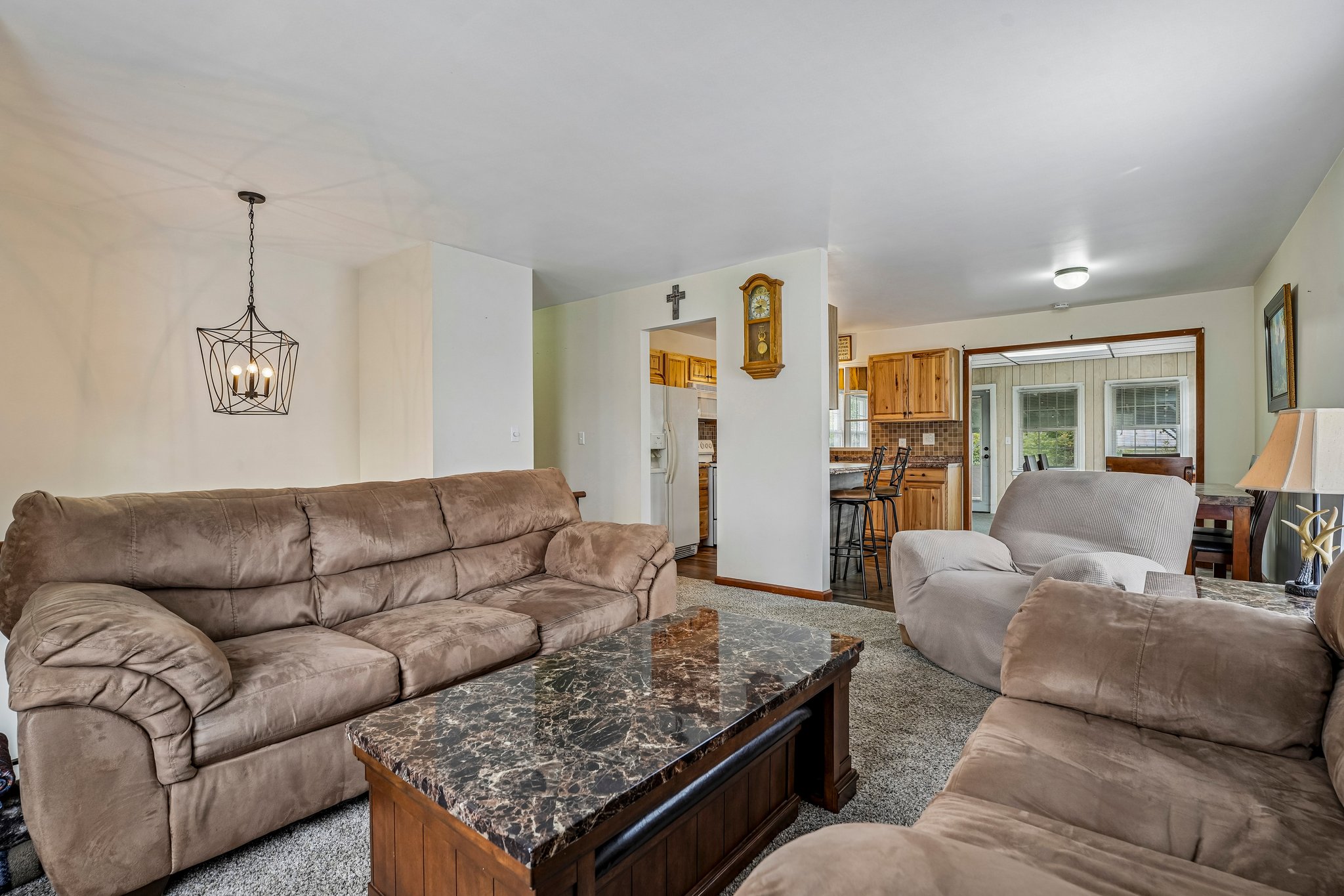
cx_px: 672
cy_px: 448
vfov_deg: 73.7
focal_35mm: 16
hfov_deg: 96.7
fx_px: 597
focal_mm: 16
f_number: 8
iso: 200
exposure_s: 1/8
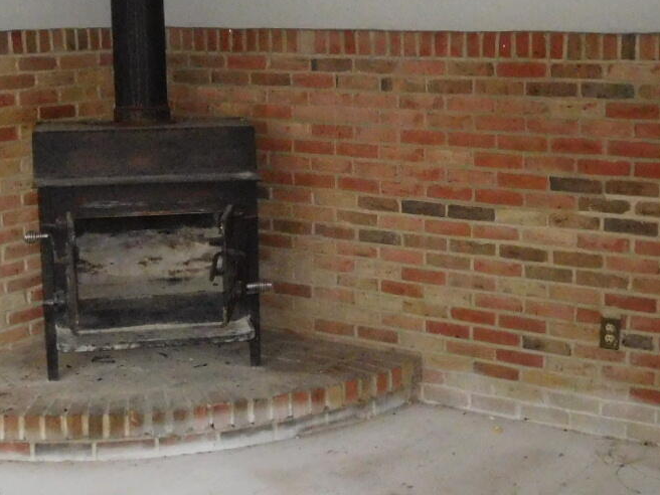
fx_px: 1163
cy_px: 213
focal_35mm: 61
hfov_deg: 31.6
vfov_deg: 24.0
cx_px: 384
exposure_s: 1/30
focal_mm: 4.5
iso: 1100
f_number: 3.4
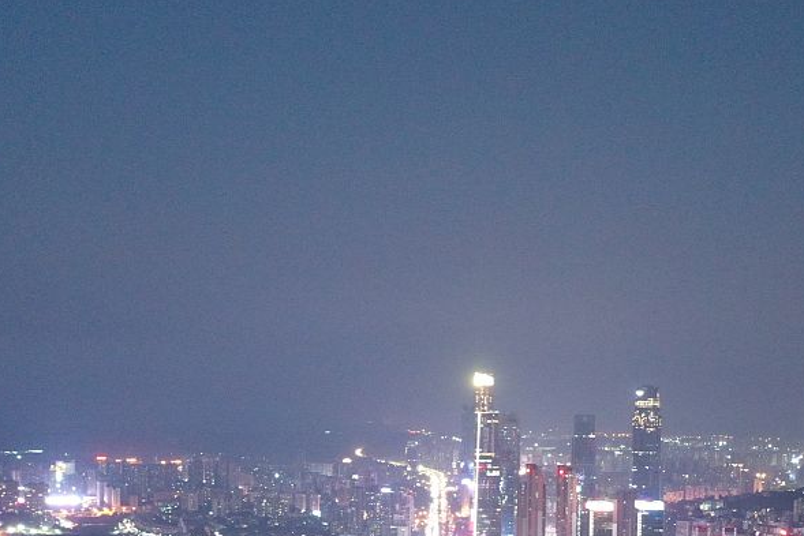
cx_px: 463
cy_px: 518
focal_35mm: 57
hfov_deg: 35.0
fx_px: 1273
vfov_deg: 23.0
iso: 1600
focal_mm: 10.26
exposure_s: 1/3
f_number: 2.8
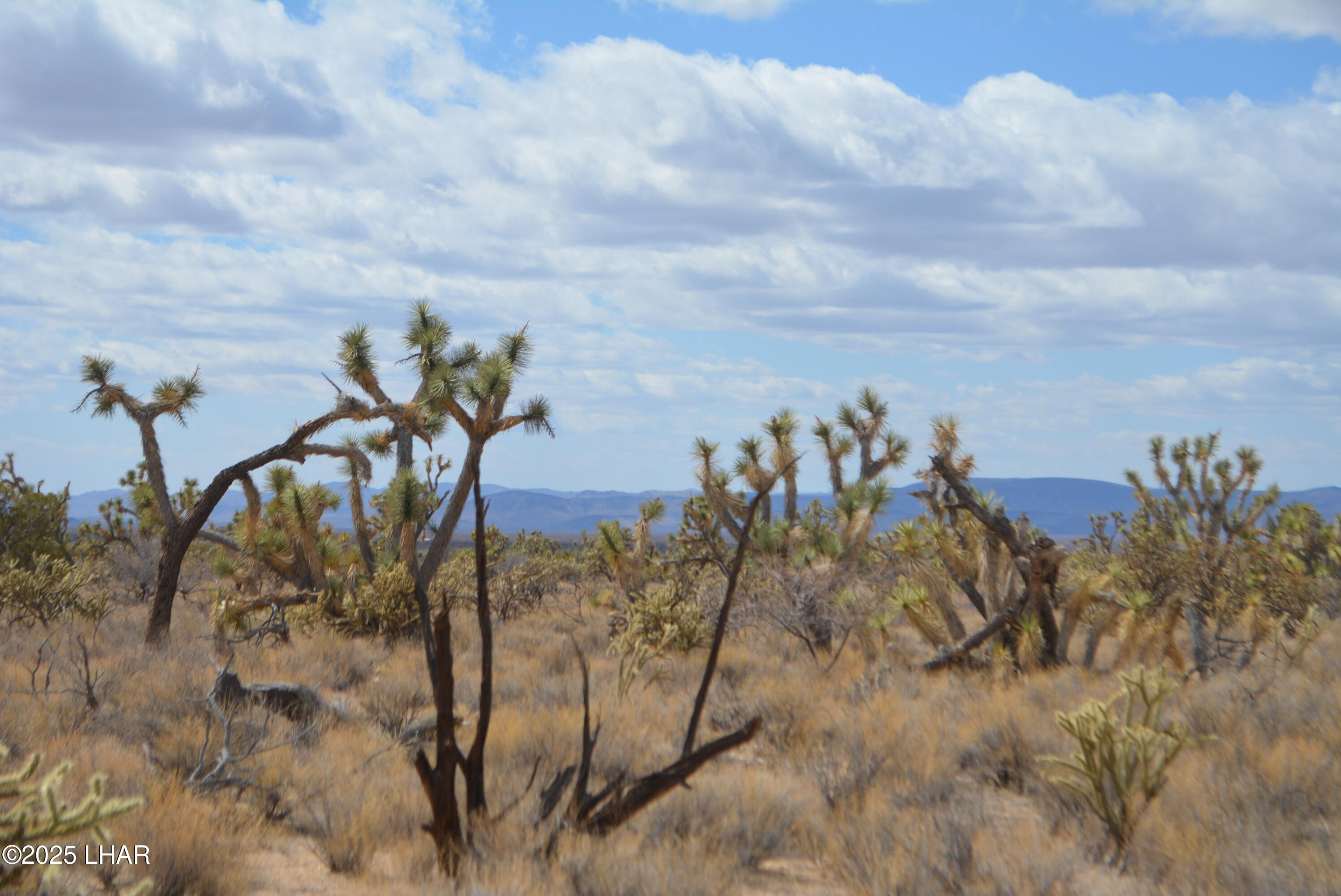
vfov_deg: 16.6
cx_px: 670
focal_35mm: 82
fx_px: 3075
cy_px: 448
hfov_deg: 24.6
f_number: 8
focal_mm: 55
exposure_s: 1/2000
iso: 400
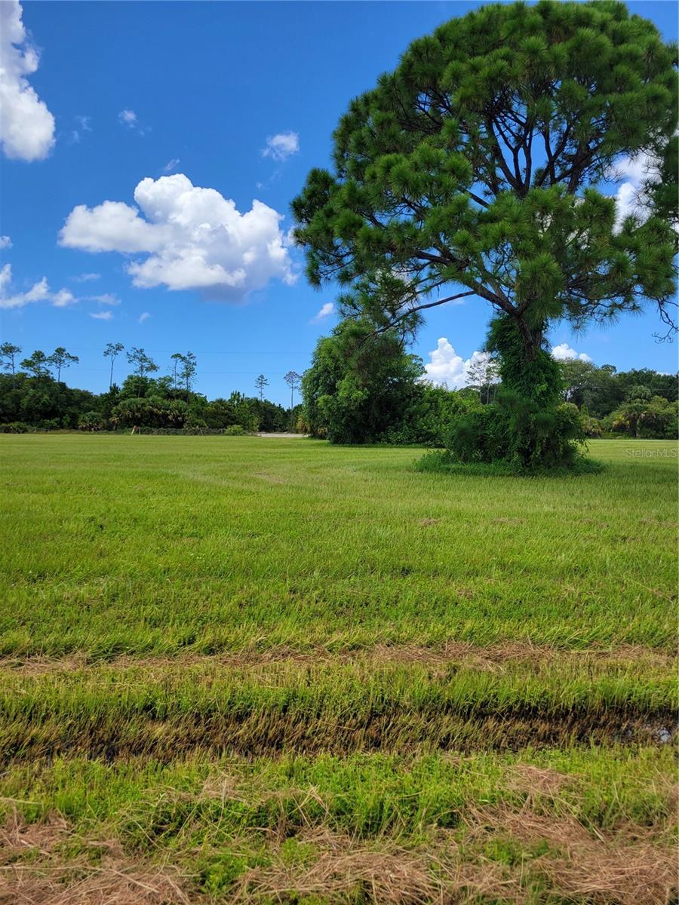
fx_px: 680
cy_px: 452
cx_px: 340
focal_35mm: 26
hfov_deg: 53.1
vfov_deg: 67.3
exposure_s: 1/1794
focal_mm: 5.4
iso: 40
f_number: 1.8
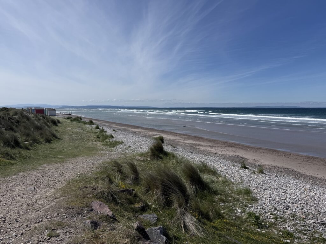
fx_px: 226
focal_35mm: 24
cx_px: 163
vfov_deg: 56.8
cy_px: 122
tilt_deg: -3.7
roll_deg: -0.3
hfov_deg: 71.6
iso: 80
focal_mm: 6.76
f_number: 1.78
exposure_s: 1/9091
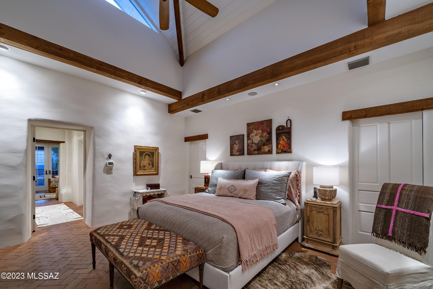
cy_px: 144
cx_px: 216
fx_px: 156
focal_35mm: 13
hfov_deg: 108.3
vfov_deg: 85.4
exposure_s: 1/3
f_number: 7.1
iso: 200
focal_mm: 13
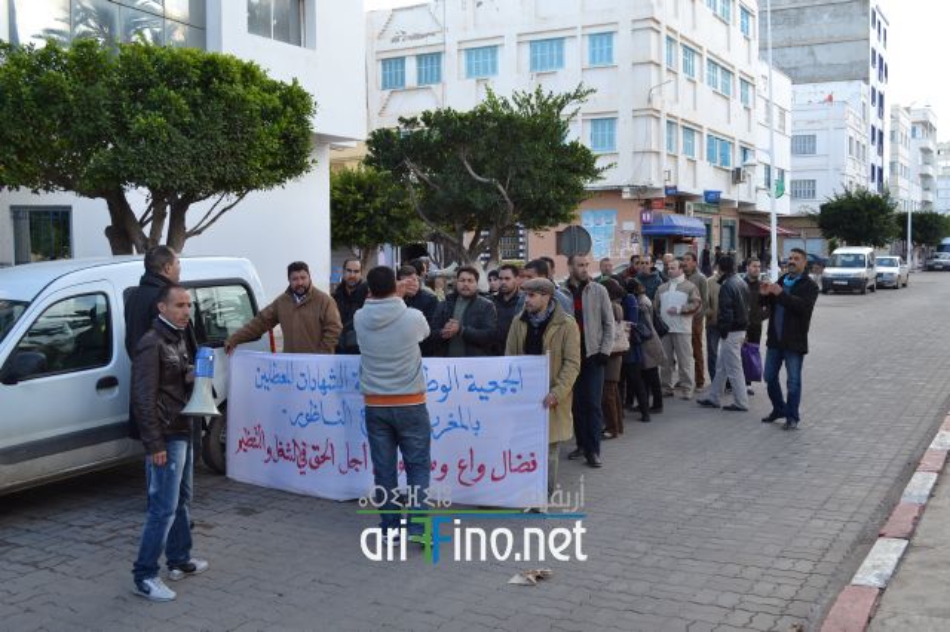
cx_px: 475
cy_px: 316
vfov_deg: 36.8
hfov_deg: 53.2
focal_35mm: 36
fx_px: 949
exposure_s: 1/125
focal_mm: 24
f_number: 5.6
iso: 110
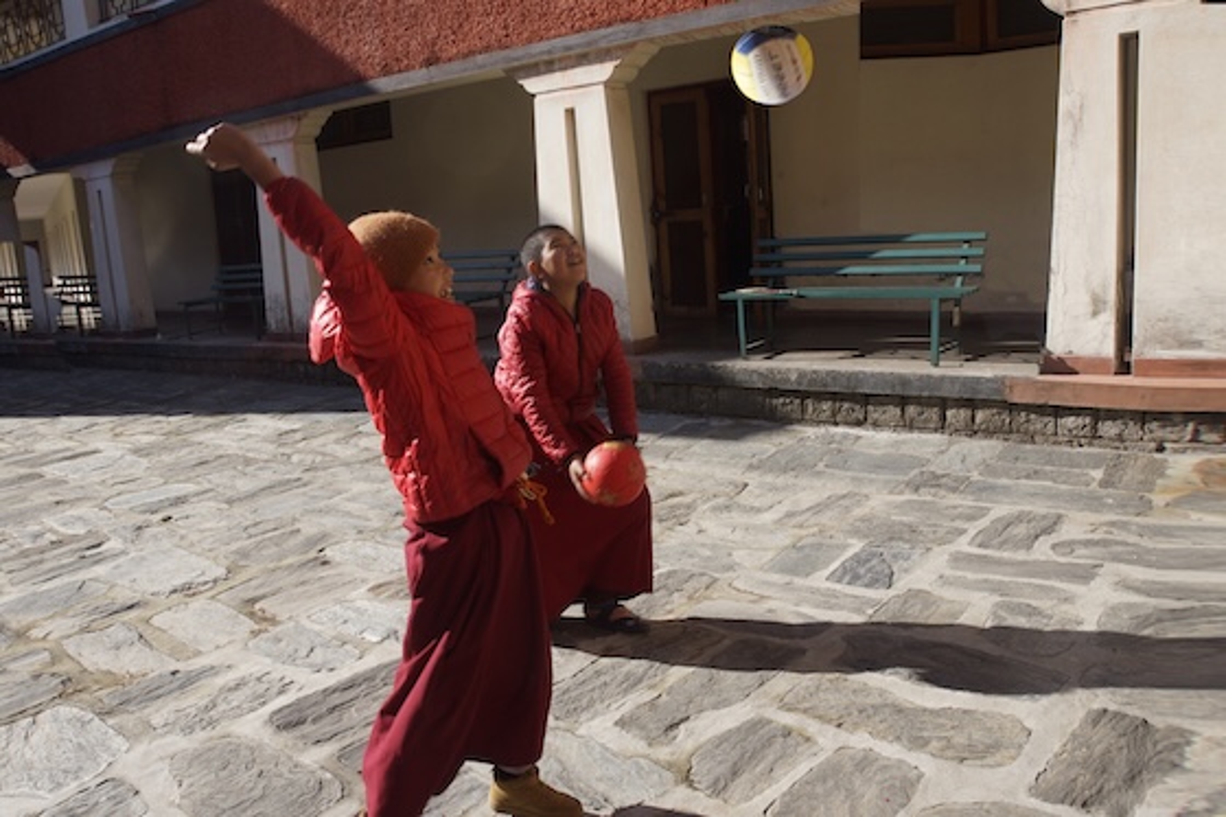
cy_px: 408
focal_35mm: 68
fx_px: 2298
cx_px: 613
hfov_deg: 29.9
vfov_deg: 20.2
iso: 100
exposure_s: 1/250
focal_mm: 45
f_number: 8
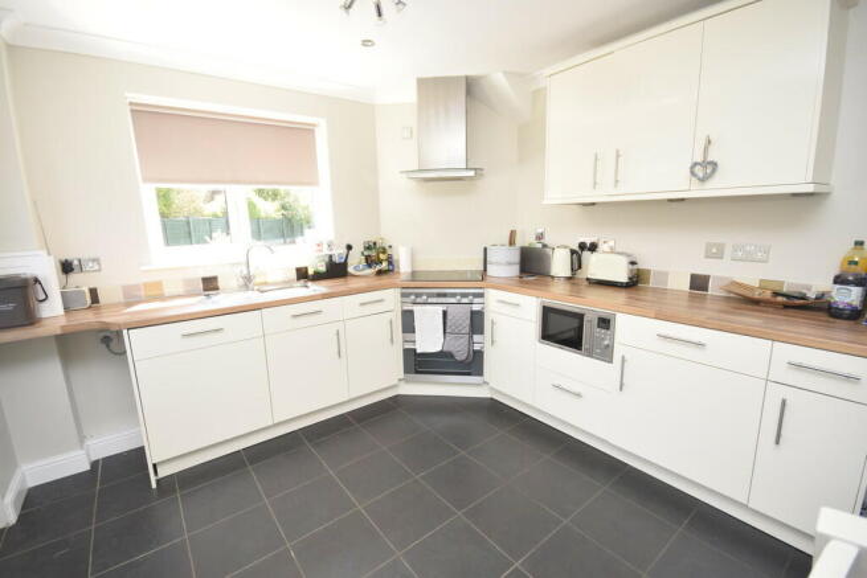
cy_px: 289
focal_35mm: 15
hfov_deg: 100.4
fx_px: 361
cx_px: 434
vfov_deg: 77.4
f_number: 5.6
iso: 800
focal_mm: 10
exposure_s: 1/125
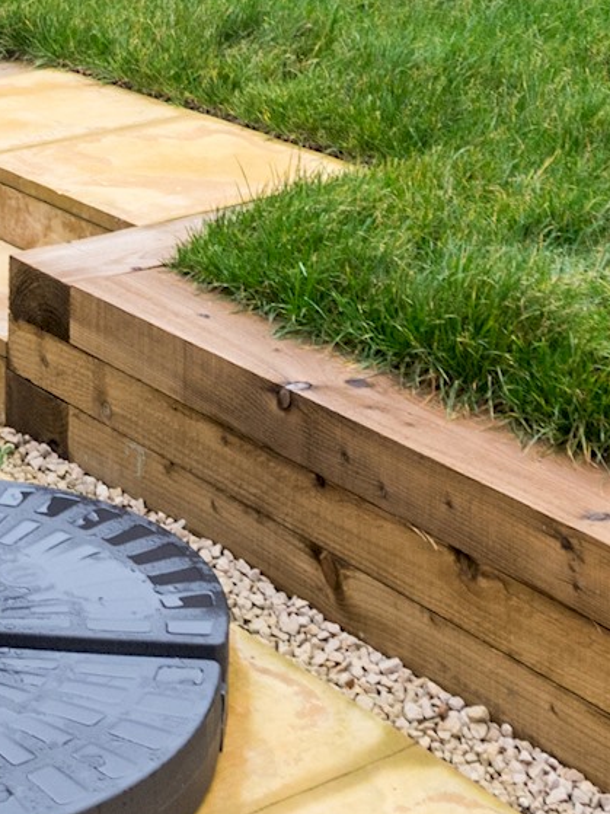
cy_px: -434
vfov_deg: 19.3
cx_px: 170
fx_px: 2068
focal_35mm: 88
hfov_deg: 16.7
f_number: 7.1
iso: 320
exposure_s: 1/40
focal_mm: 17
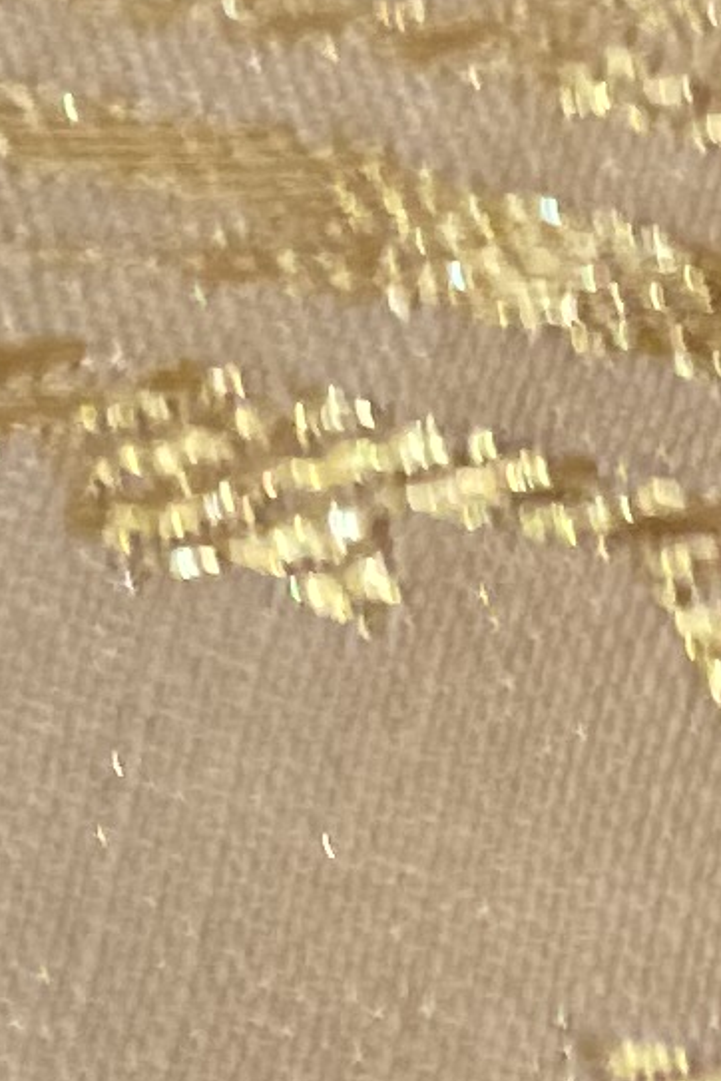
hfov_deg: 5.4
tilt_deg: -80.1
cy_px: 1268
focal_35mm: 224
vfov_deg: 9.1
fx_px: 6729
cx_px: 2763
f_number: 1.8
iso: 250
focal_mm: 3
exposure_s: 1/30
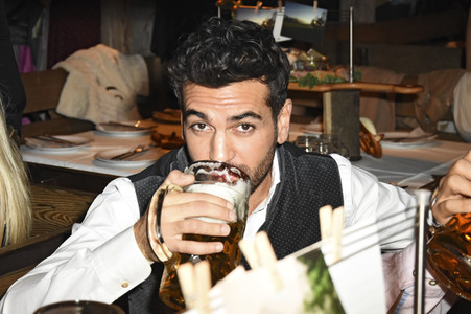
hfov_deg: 26.0
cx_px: 236
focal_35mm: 78
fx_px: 1020
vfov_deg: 17.5
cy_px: 157
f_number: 6.3
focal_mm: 52
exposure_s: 1/125
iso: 1600
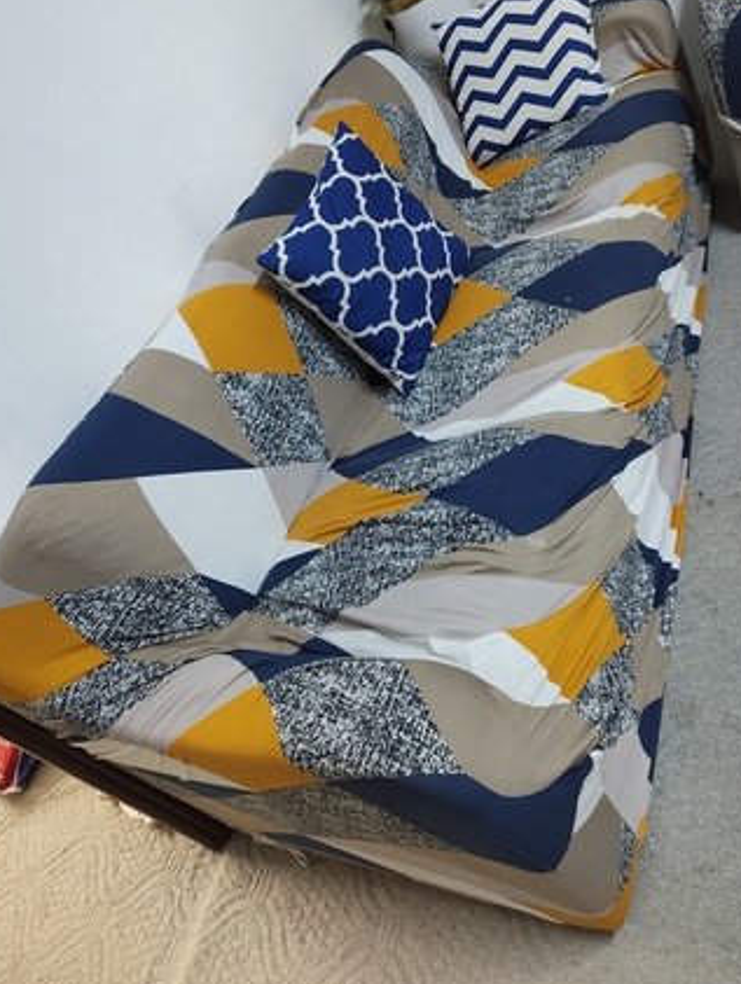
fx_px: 740
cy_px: 467
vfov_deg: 67.2
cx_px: 352
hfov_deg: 53.2
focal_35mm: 26
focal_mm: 5.56
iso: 392
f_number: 1.88
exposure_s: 1/50
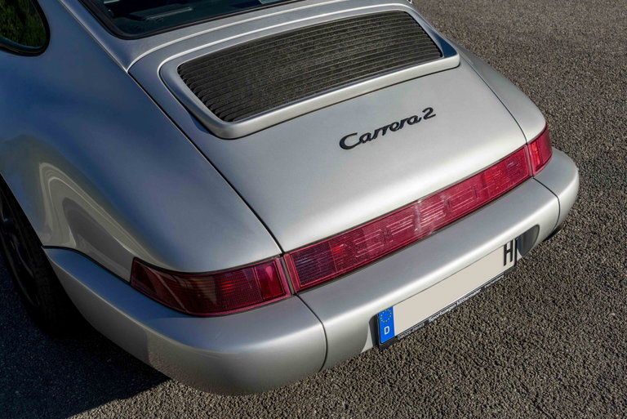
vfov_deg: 35.1
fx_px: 662
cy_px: 210
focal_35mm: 38
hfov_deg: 50.7
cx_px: 314
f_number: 10
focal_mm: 38
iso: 400
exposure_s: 1/800
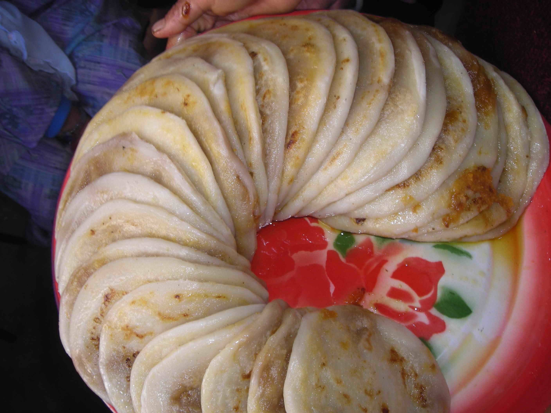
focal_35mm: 38
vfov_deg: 37.7
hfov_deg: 49.0
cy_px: 206
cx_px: 276
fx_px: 605
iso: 50
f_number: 3.2
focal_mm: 6.3
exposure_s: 1/30
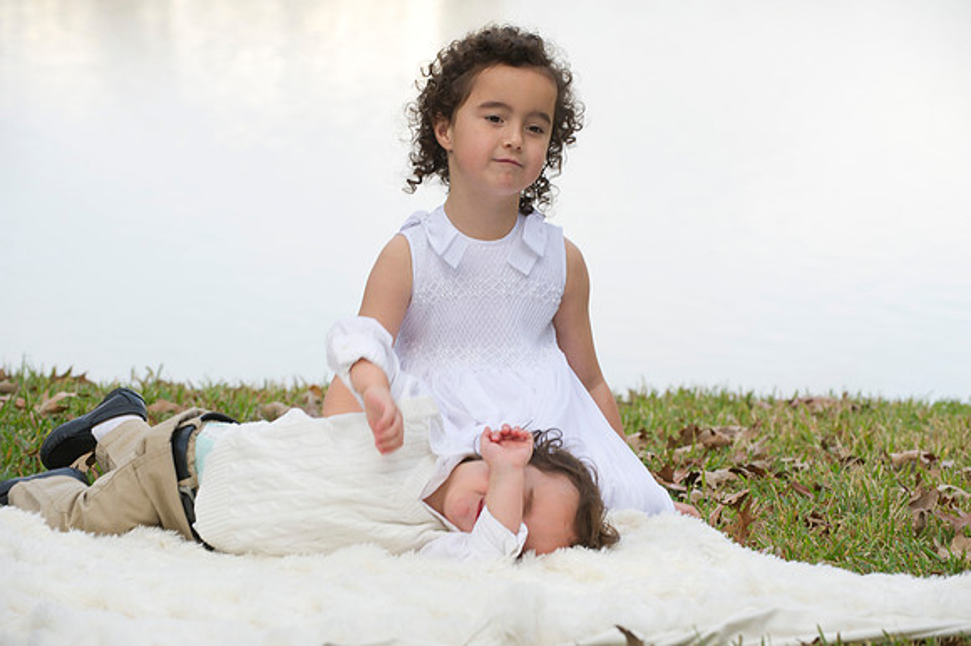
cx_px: 486
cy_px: 323
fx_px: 3774
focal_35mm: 140
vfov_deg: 9.8
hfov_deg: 14.7
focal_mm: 140
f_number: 5.6
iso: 200
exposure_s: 1/200
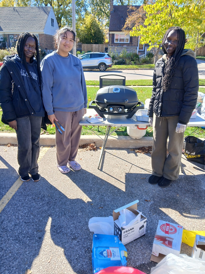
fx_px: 205
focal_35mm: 26
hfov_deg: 53.1
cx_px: 102
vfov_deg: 67.3
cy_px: 137
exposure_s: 1/120
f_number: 1.8
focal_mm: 3.98
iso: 32
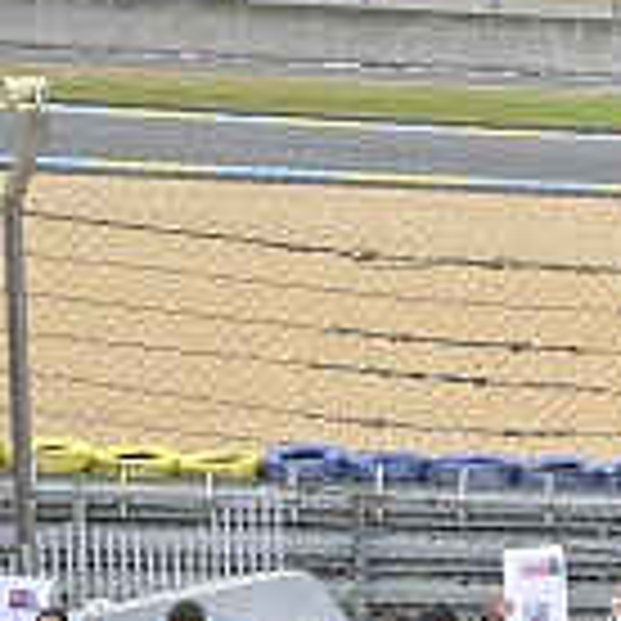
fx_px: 5094
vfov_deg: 7.0
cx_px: 1332
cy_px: 484
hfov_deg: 6.7
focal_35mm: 251
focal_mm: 51
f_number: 4
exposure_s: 1/160
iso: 64
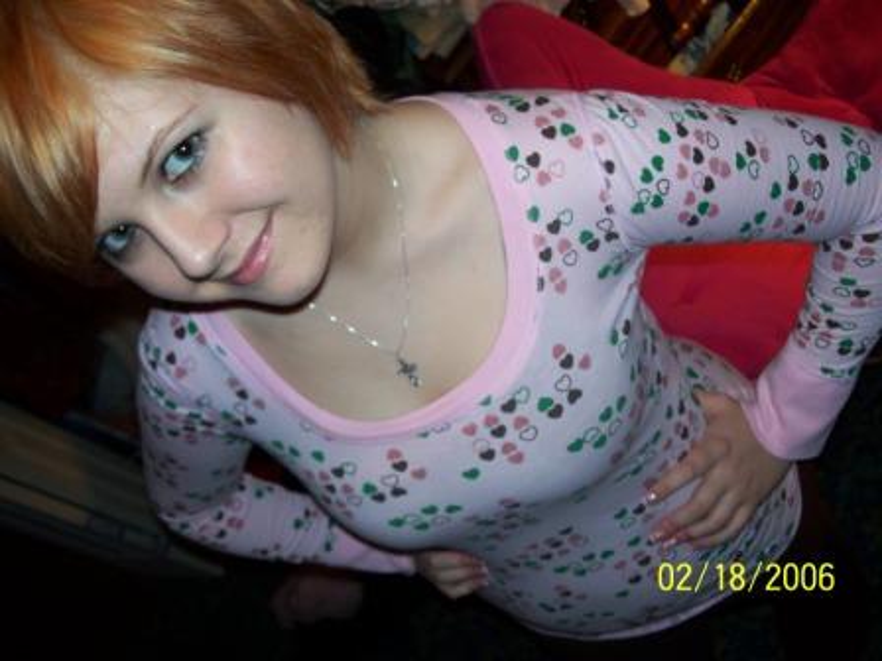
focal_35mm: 37
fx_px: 943
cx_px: 441
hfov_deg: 50.1
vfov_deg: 38.7
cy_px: 330
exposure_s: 1/60
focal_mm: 7.8
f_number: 2.8
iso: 80
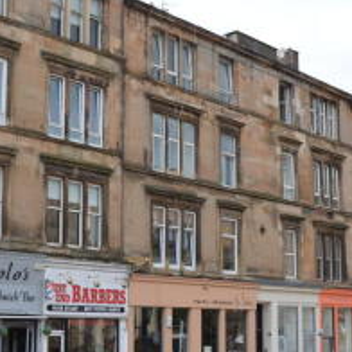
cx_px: 180
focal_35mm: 68
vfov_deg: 25.3
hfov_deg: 25.4
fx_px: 782
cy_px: 211
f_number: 8
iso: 100
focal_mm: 22
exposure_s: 1/200
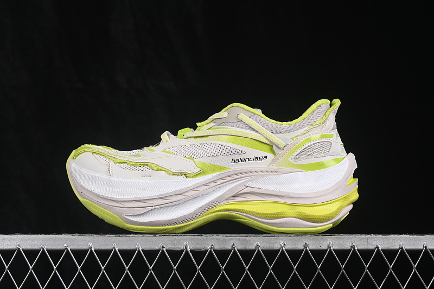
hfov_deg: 27.0
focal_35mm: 75
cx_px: 217
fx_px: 904
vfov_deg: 18.2
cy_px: 144
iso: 160
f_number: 8
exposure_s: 1/80
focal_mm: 50
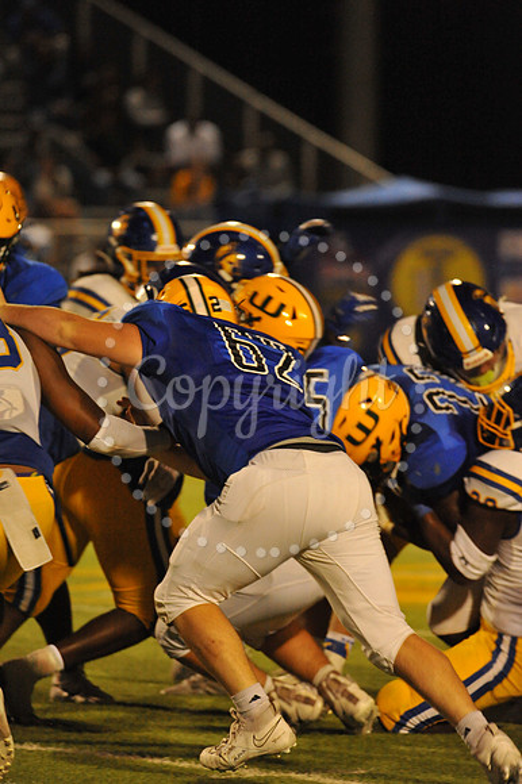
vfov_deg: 5.2
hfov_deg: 3.4
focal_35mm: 400
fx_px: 8710
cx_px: 261
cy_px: 392
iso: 5000
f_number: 6.3
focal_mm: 400
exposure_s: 1/200
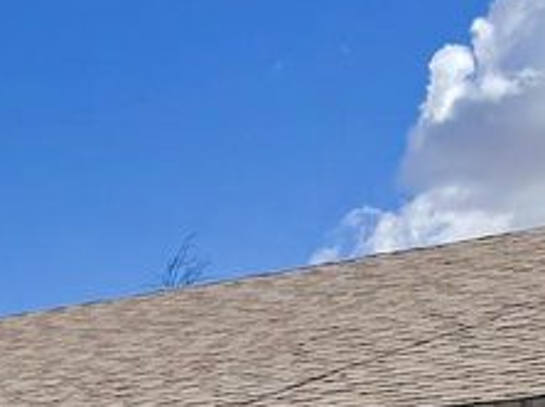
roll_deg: +2.1
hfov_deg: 12.6
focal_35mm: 130
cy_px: 623
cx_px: -665
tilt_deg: +2.2
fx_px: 2045
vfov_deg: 10.9
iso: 80
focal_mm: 6.76
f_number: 1.78
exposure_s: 1/9091
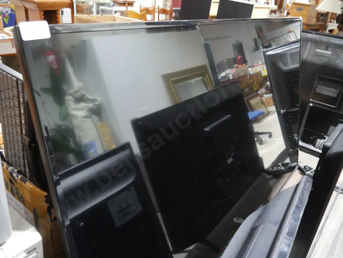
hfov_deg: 63.4
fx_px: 278
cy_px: 129
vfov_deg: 49.8
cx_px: 172
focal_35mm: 28
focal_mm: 14
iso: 2500
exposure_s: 1/60
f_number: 3.5
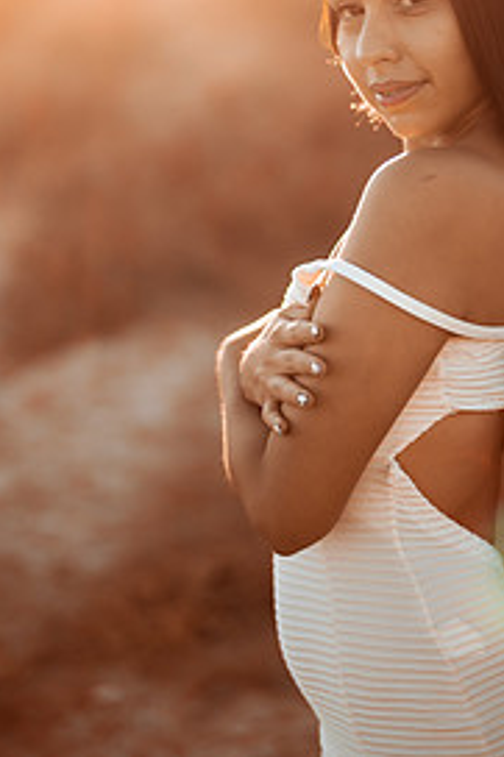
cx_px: 342
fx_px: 2018
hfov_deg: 14.2
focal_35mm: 96
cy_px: 134
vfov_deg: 21.0
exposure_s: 1/3200
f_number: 1.4
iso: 80
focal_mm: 58
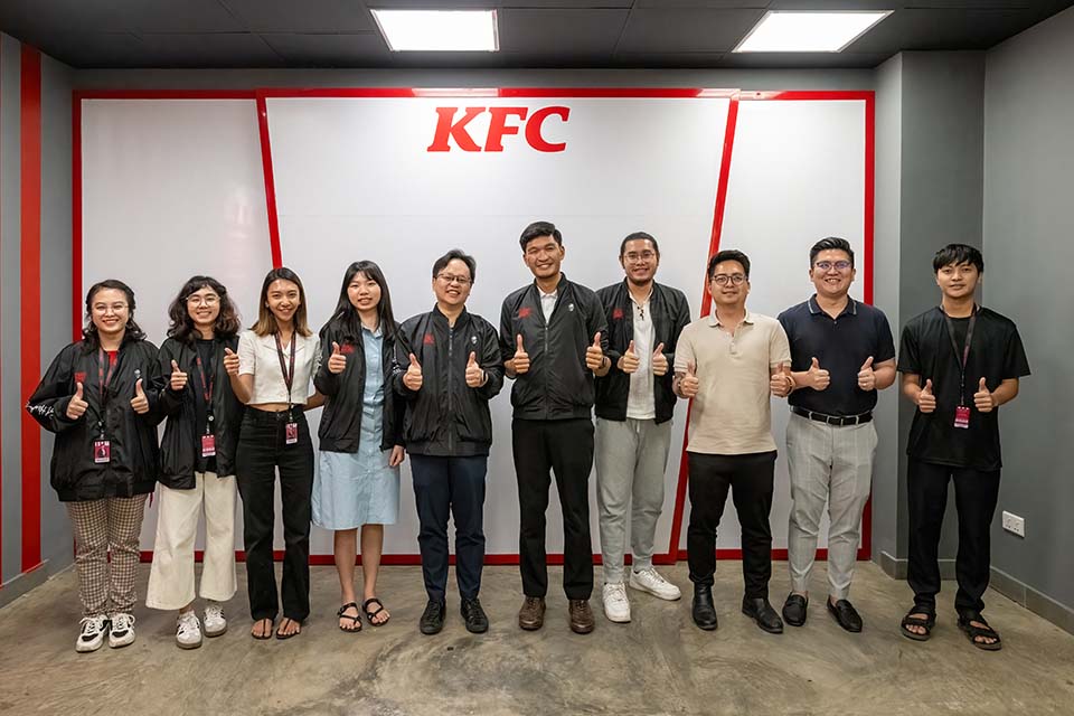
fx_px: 656
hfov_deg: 78.6
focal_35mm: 22
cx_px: 537
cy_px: 358
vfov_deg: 57.2
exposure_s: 1/200
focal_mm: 22
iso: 7200
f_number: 4
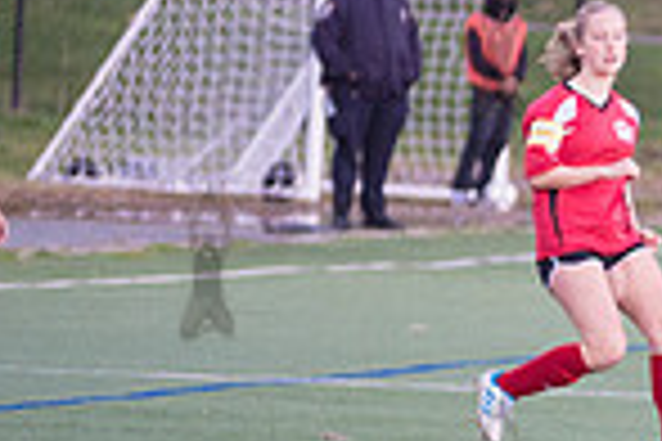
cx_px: 1076
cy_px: 259
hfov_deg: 2.6
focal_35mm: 790
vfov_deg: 1.7
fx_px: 14526
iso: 2000
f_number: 4
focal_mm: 200
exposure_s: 1/640
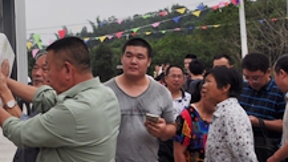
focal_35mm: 65
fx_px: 496
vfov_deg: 18.3
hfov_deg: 29.6
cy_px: 21
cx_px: -19
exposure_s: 1/250
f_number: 8
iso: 200
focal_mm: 18
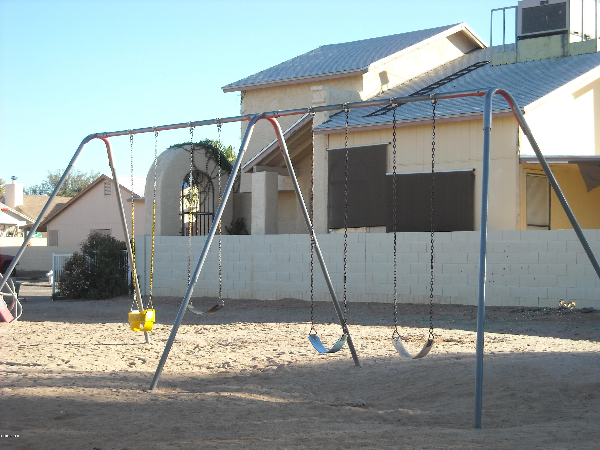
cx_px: 300
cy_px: 225
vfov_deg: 19.4
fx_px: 1317
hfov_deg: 25.7
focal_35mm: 76
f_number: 3.9
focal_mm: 12.3
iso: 77
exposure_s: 1/250
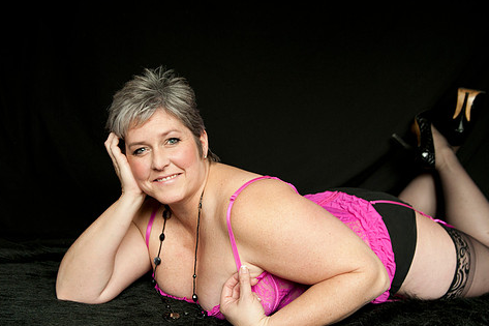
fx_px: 516
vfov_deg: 35.0
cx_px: 259
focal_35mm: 38
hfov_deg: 50.7
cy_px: 188
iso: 1000
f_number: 4
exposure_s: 1/60
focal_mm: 31
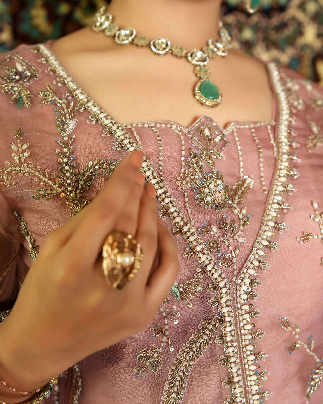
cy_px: 203
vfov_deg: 37.3
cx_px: 158
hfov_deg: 30.2
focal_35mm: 50
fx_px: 598
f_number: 2.8
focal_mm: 35
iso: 640
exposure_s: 1/200
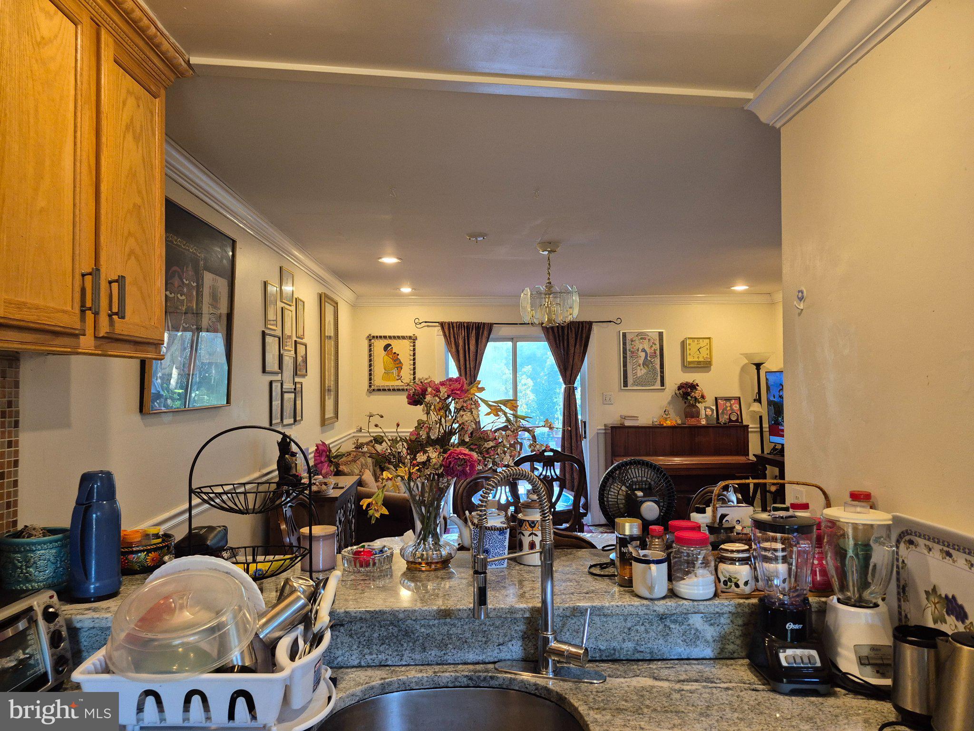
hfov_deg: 73.9
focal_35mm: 23
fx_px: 647
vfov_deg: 58.9
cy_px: 366
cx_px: 487
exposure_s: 1/120
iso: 250
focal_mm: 5.4
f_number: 1.8
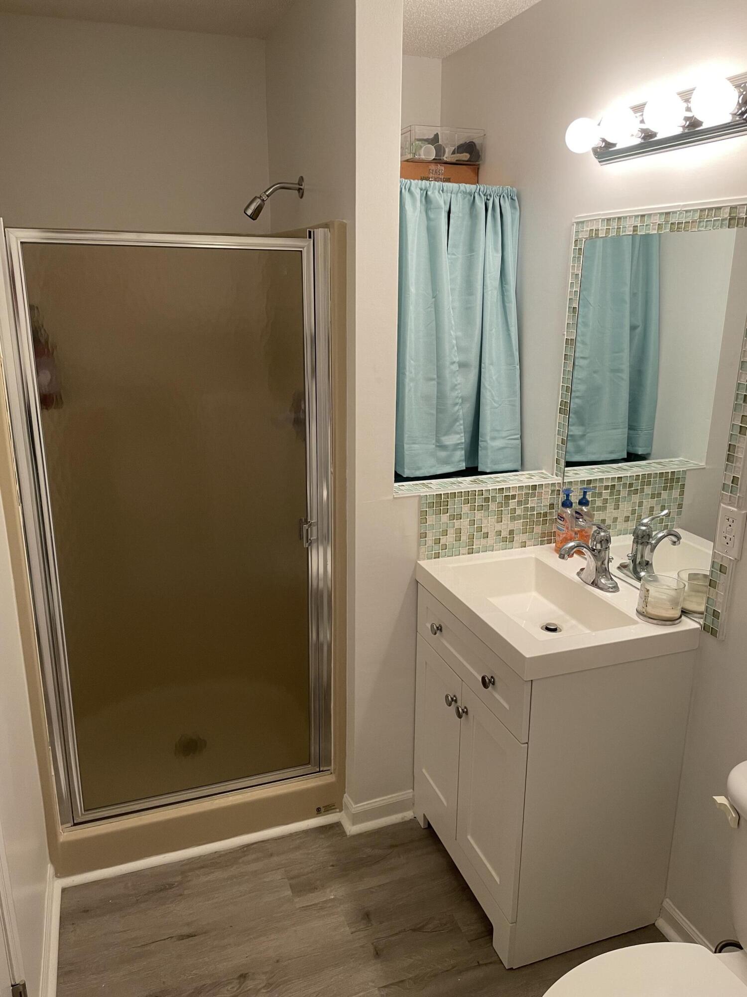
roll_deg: -0.1
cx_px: 374
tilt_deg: -16.5
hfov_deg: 53.1
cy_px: 498
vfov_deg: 67.3
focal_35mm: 26
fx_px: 748
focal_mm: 4.2
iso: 100
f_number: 1.6
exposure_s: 1/60
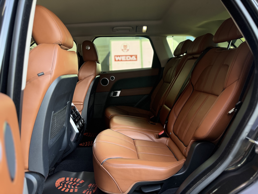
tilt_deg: -8.1
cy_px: 97
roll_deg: +3.6
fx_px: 179
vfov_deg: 56.8
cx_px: 129
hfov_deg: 71.6
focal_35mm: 24
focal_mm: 6.76
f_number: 1.78
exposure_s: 1/121
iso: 160
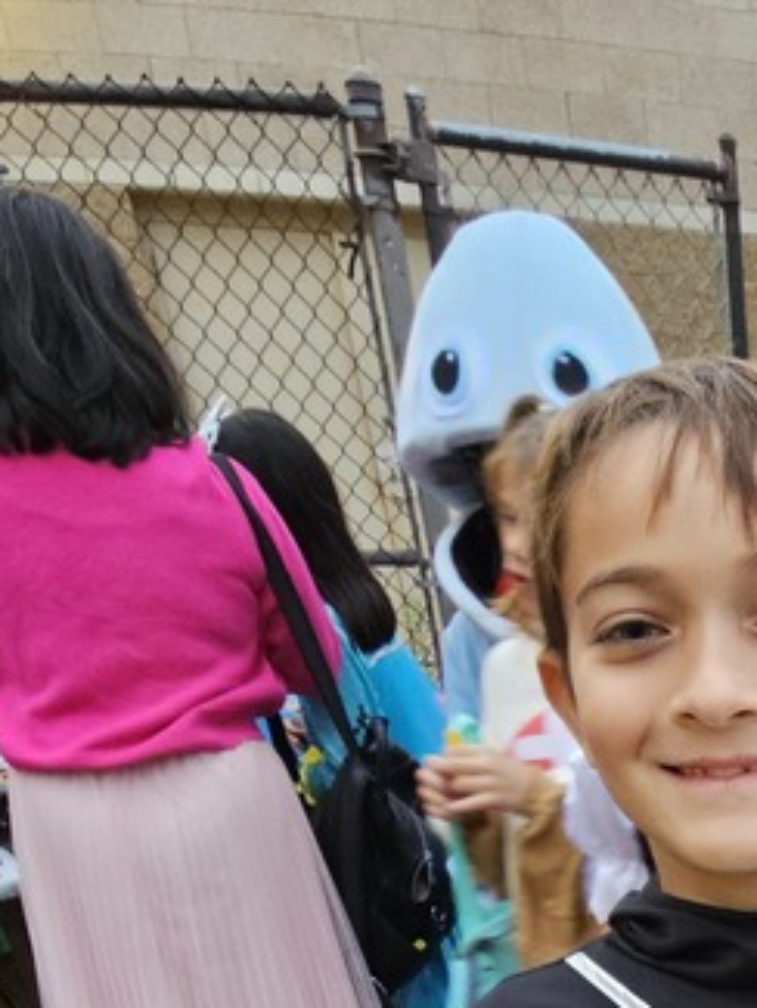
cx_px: 956
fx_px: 1195
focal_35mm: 41
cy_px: 1467
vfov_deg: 29.8
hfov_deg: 29.2
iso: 320
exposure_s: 1/30
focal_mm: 2.2
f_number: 2.2
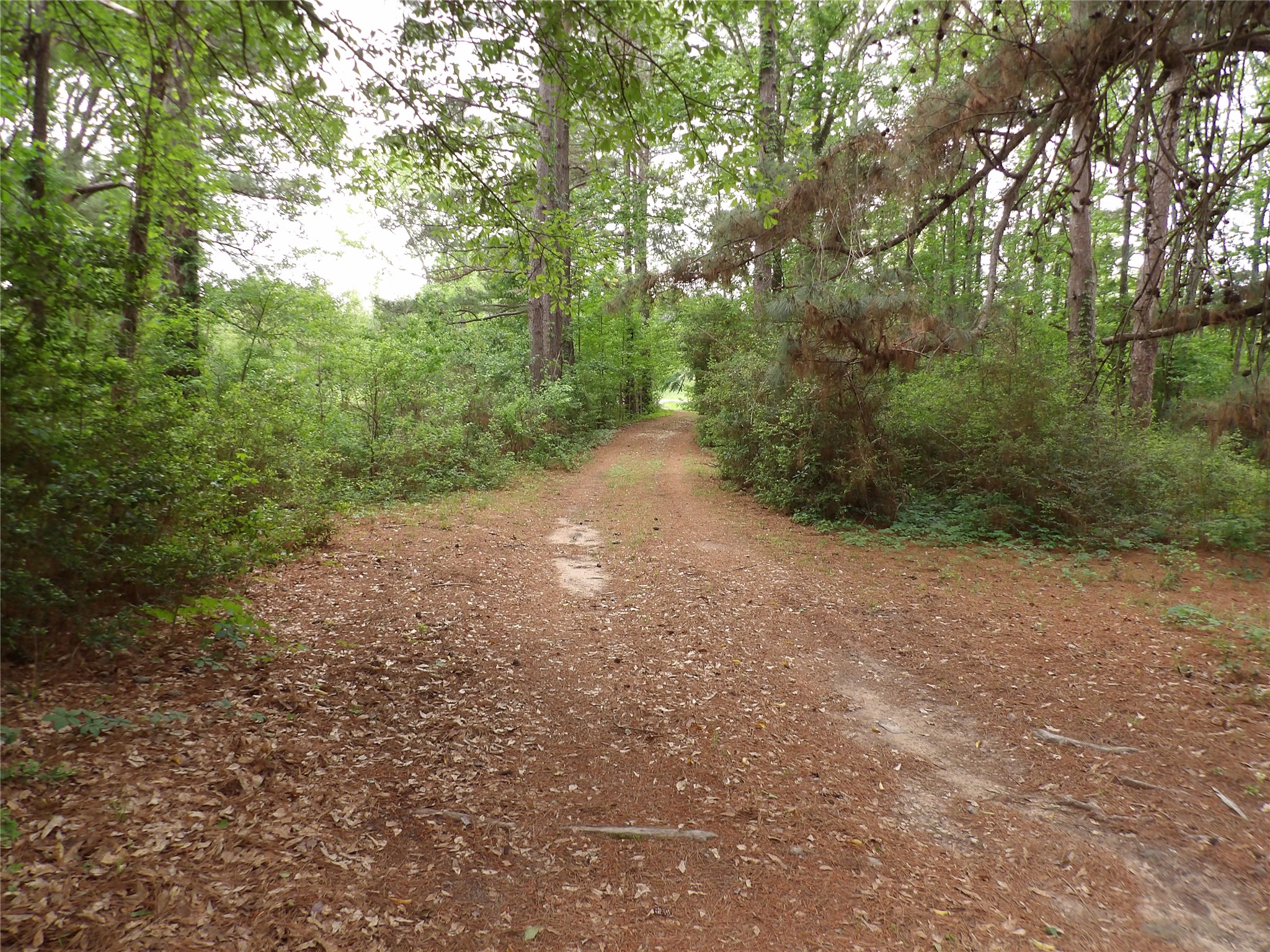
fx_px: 881
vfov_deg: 56.8
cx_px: 635
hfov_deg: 71.6
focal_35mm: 24
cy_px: 476
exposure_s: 1/80
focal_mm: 4.3
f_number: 3.2
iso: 100
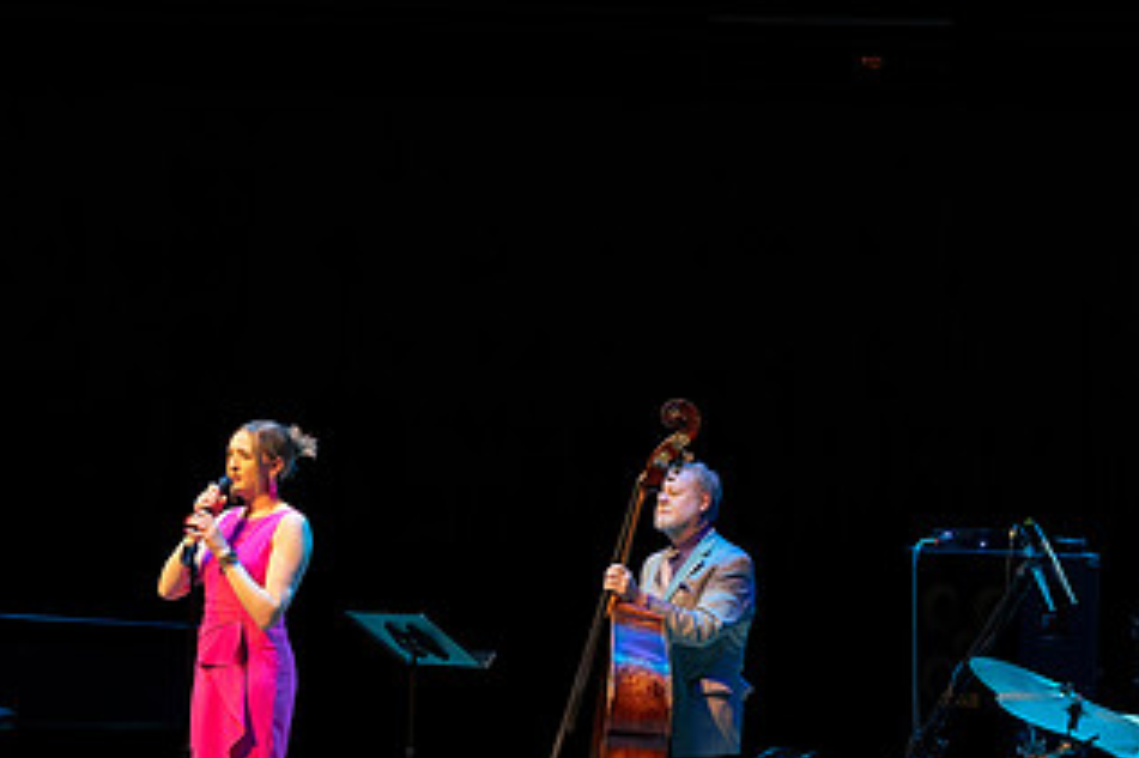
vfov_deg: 7.5
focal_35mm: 183
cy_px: 548
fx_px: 5787
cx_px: 399
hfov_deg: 11.2
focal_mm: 100
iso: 3200
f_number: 5.6
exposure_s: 1/250
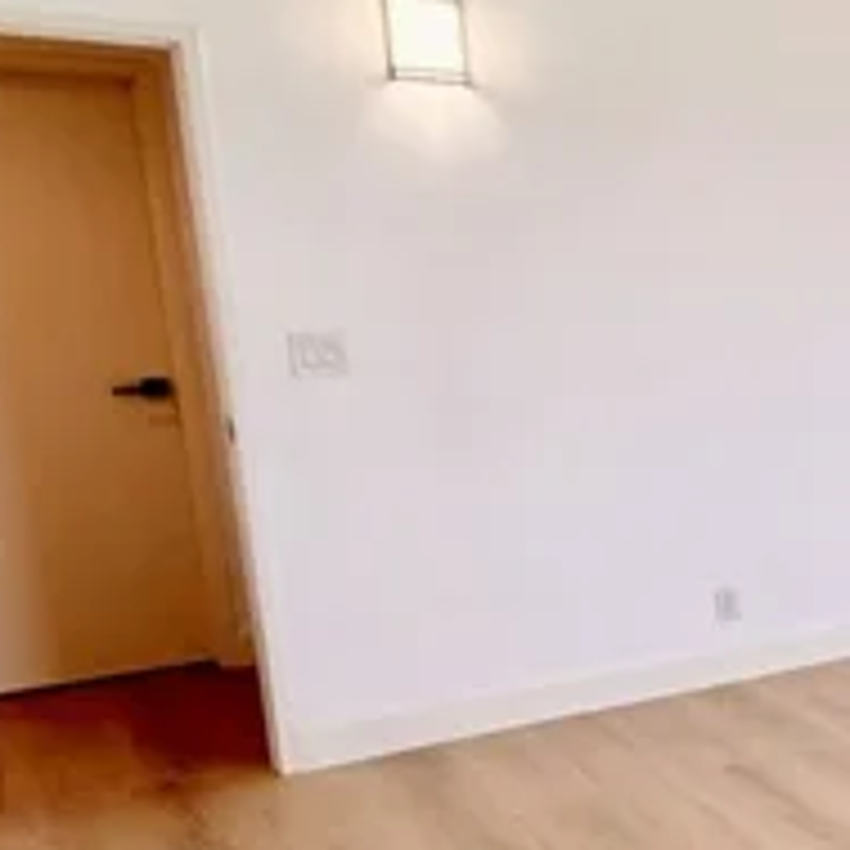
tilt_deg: -11.0
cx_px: 1378
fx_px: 1361
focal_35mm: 49
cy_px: 504
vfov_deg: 34.6
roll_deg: -1.4
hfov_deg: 24.1
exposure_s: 1/120
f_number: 2.2
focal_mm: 2.22
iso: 100
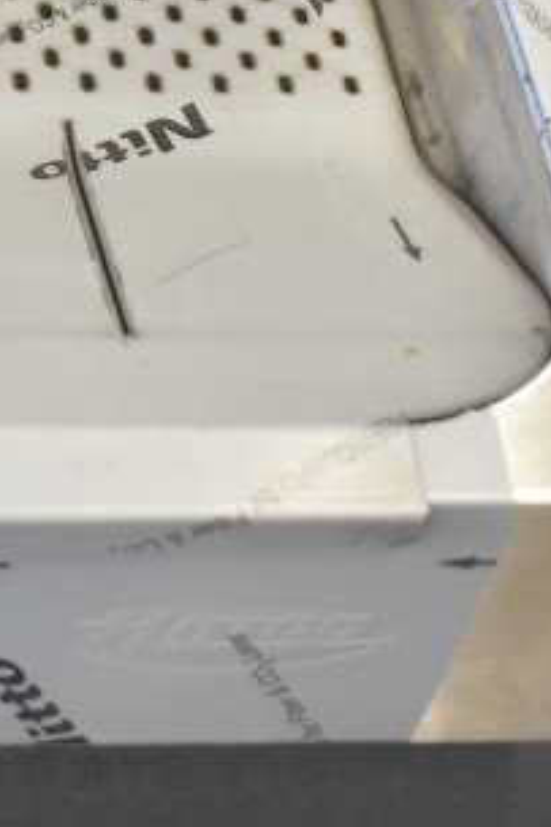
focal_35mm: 99
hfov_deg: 13.4
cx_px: -130
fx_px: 2275
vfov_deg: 18.9
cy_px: -294
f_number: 3.8
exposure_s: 1/40
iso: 900
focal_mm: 22
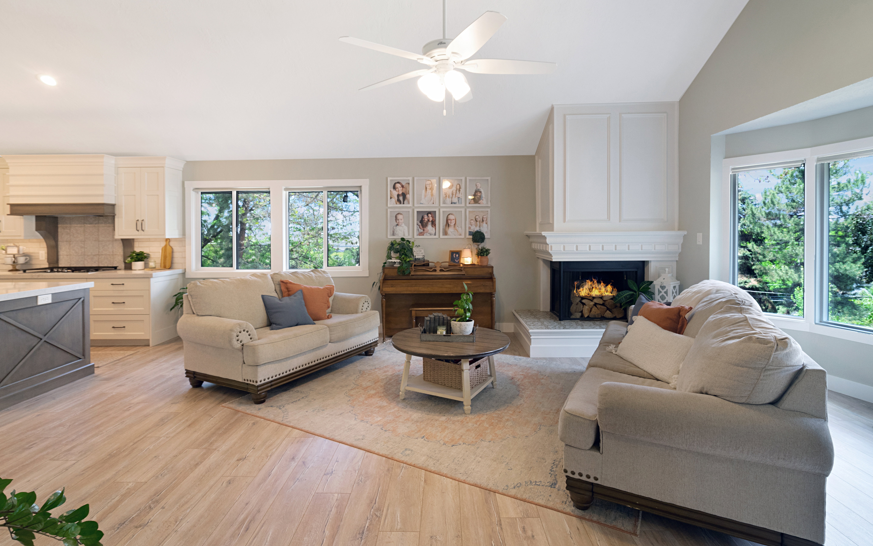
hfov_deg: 94.4
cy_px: 242
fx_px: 404
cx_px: 441
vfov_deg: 67.8
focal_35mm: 17
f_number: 9
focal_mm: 16
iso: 800
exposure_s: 1/4
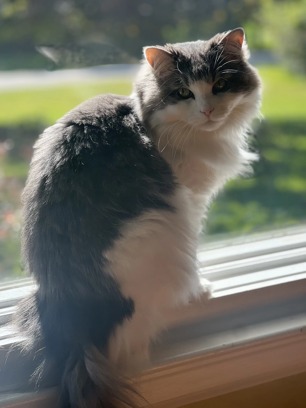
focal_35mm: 77
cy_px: 204
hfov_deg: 19.1
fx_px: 908
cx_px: 153
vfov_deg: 25.3
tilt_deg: -10.5
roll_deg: +3.1
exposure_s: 1/144
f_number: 2.8
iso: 40
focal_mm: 9
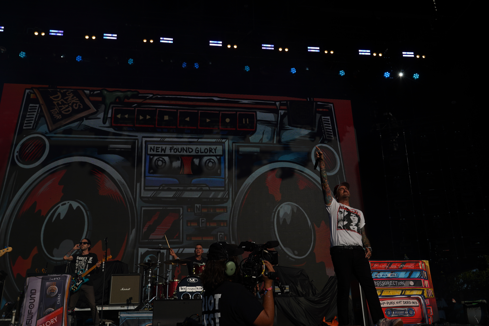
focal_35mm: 34
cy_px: 163
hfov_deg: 55.8
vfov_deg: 38.9
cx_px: 244
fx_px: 462
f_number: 8
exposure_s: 1/1600
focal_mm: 34
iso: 100
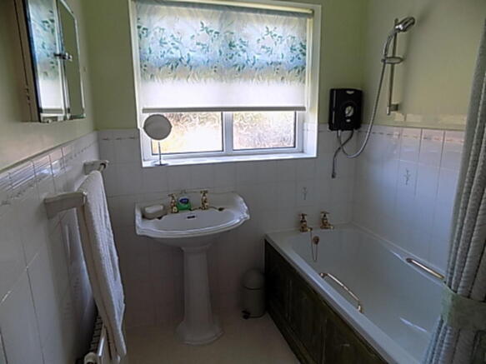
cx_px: 243
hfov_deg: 73.9
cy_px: 182
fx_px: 323
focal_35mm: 23
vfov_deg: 58.9
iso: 80
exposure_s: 1/40
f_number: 3.1
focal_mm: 4
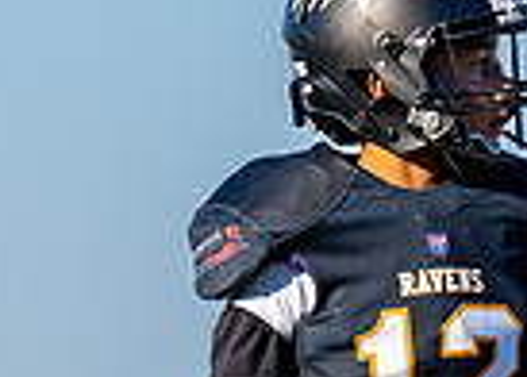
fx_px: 19407
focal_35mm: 1296
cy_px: 480
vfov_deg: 1.1
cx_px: 379
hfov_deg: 1.6
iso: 160
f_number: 2.8
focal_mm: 200
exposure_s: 1/4000
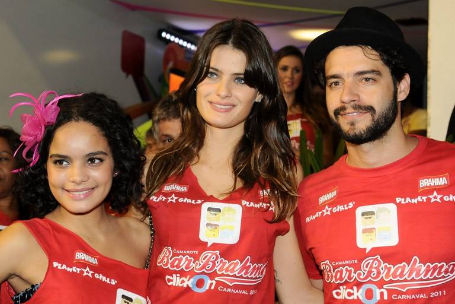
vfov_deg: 20.6
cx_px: 228
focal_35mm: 66
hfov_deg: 30.5
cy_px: 152
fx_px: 834
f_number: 4
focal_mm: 44
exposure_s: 1/125
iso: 800
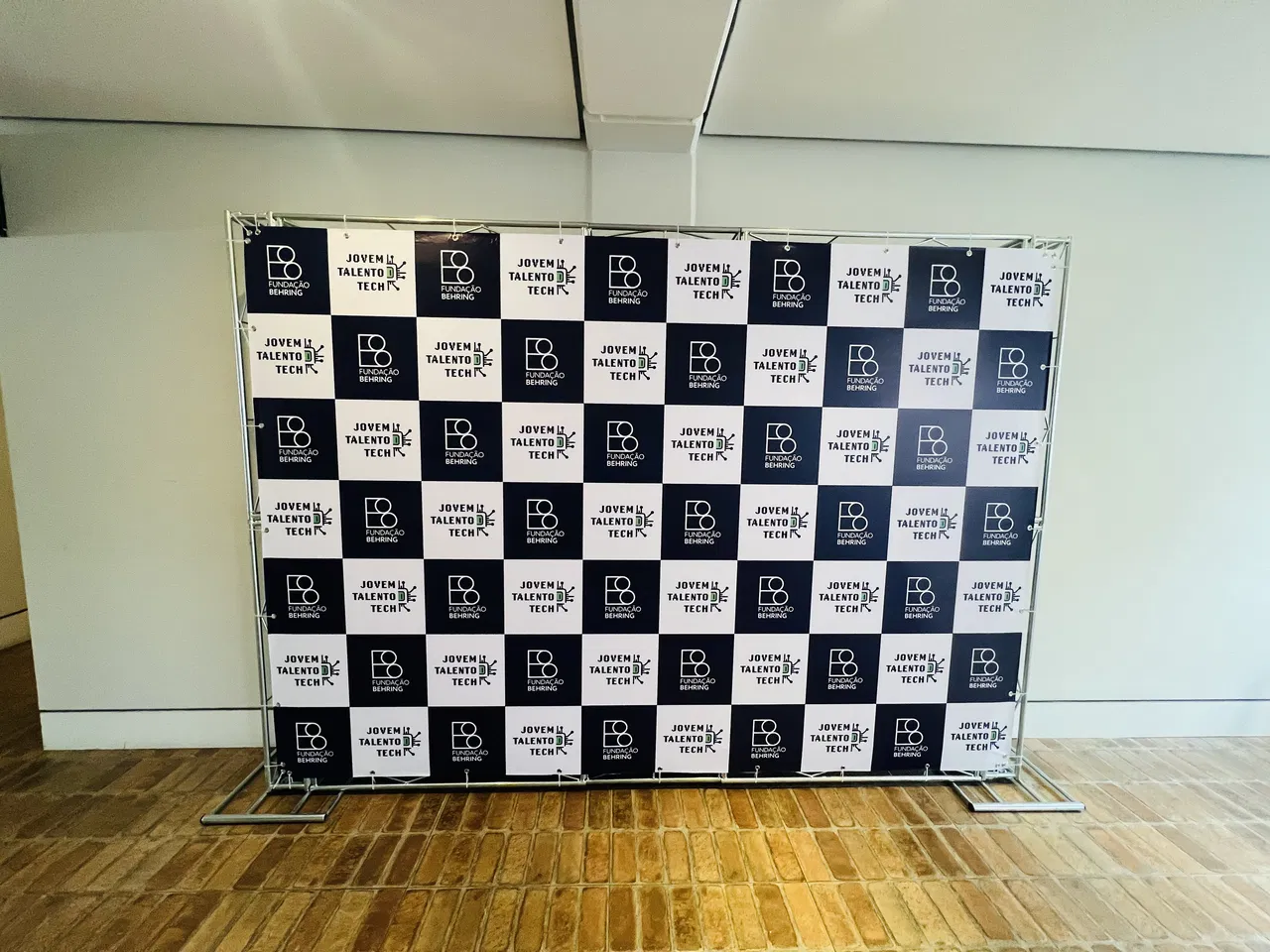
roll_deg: -1.0
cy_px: 476
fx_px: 477
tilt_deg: -5.7
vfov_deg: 89.9
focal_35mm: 13
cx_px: 635
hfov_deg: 106.2
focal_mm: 1.57
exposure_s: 1/60
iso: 320
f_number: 1.8
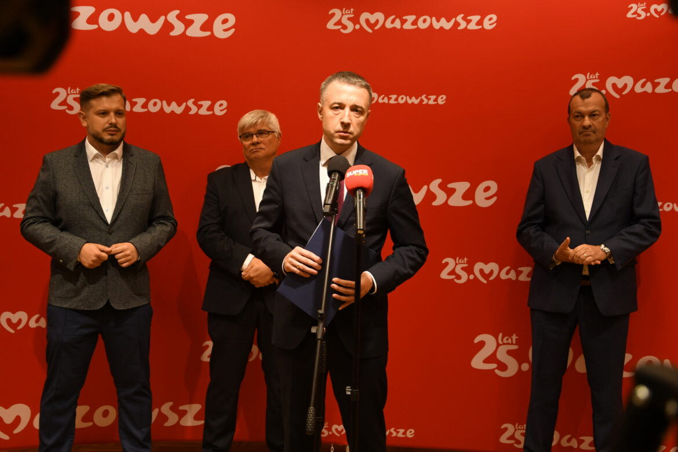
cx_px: 339
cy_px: 226
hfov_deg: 33.4
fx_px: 1130
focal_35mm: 60
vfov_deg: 22.6
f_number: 4.5
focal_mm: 40
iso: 800
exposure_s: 1/60
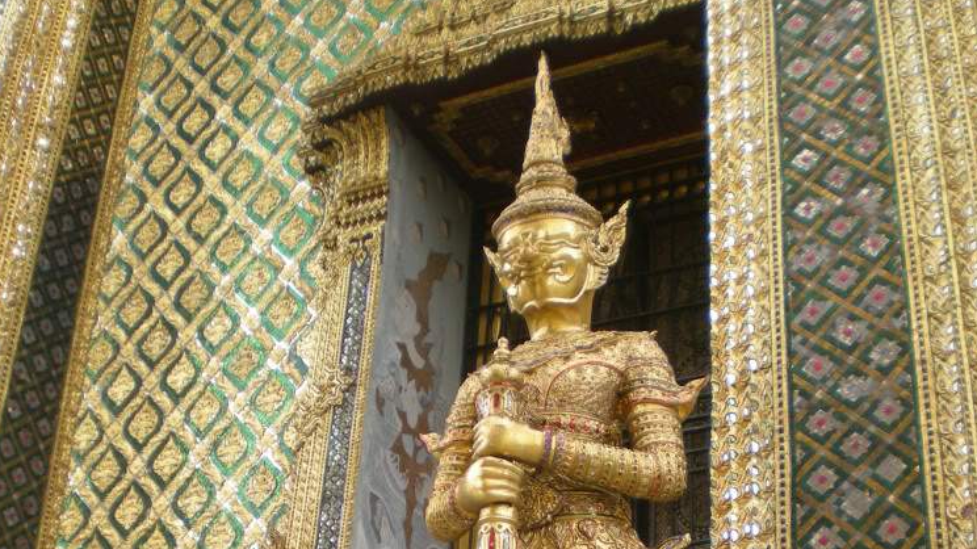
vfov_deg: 19.9
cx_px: 490
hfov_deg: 36.6
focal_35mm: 57
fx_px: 1476
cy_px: 644
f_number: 3.1
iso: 50
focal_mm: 6.3
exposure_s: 1/103
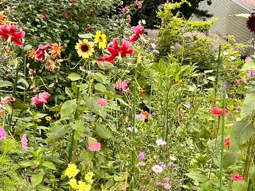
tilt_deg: -5.5
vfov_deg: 22.6
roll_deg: +0.3
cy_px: 150
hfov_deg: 30.2
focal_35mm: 64
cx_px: 149
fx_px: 471
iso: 40
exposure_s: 1/224
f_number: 1.5
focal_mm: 5.7
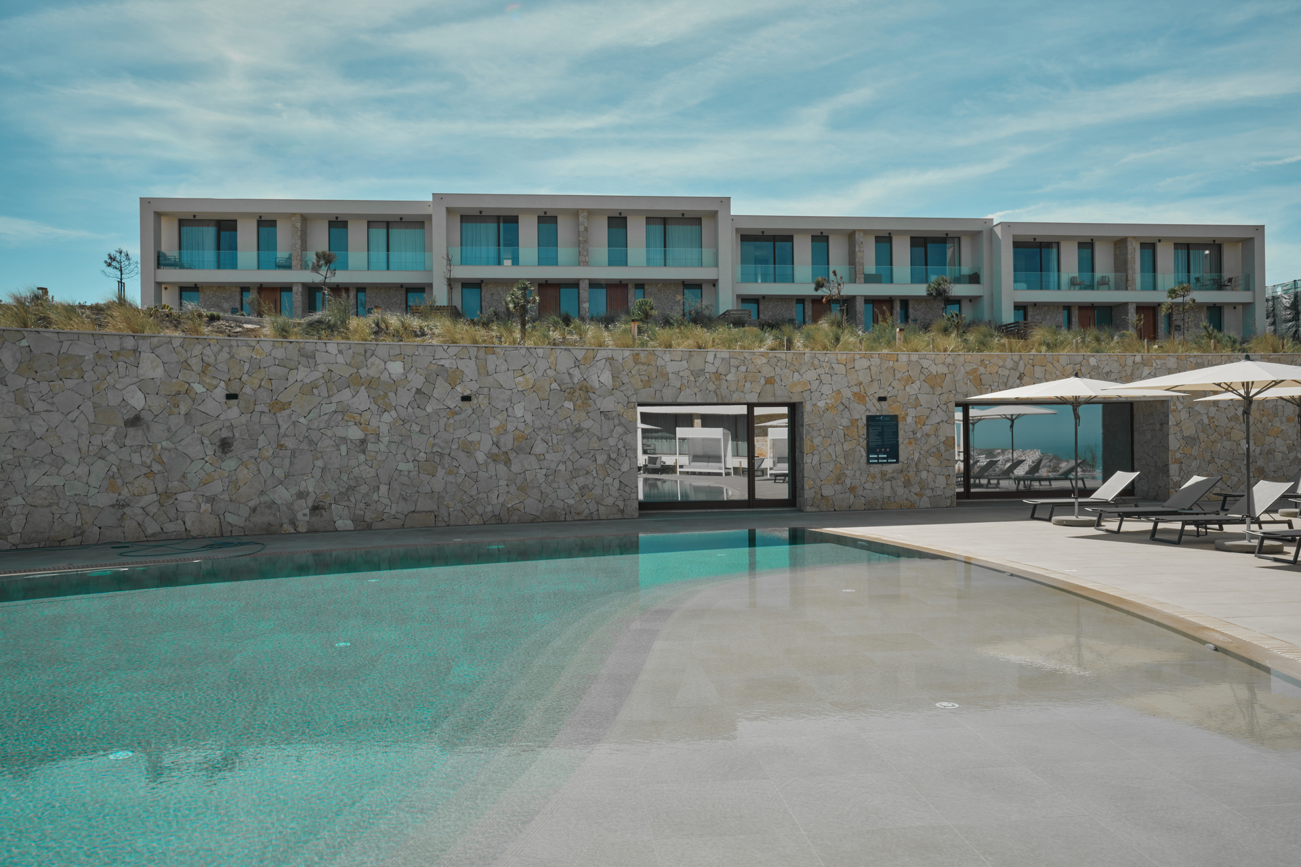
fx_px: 976
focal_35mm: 27
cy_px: 434
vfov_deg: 47.9
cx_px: 650
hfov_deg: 67.4
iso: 125
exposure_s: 1/250
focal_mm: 18
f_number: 7.1
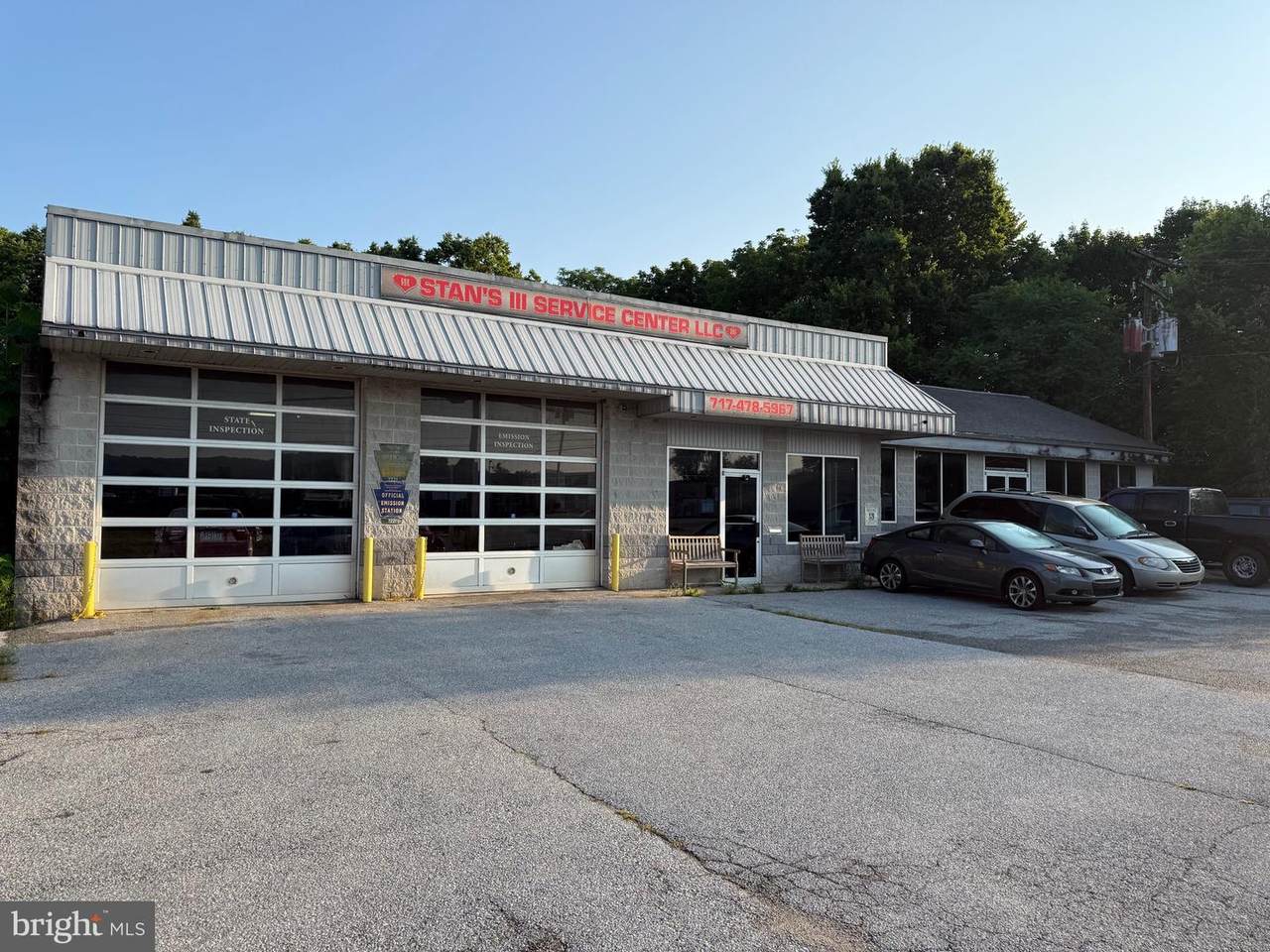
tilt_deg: +3.6
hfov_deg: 71.6
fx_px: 881
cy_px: 476
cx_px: 635
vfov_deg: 56.8
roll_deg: -1.0
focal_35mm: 24
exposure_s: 1/2611
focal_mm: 6.76
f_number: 1.78
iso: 80
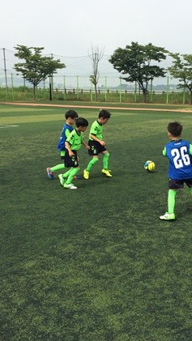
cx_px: 156
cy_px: 176
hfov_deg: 26.0
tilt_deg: -12.8
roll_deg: -0.3
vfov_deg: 45.5
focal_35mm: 45
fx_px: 407
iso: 32
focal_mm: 4.15
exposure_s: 1/2740
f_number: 2.2
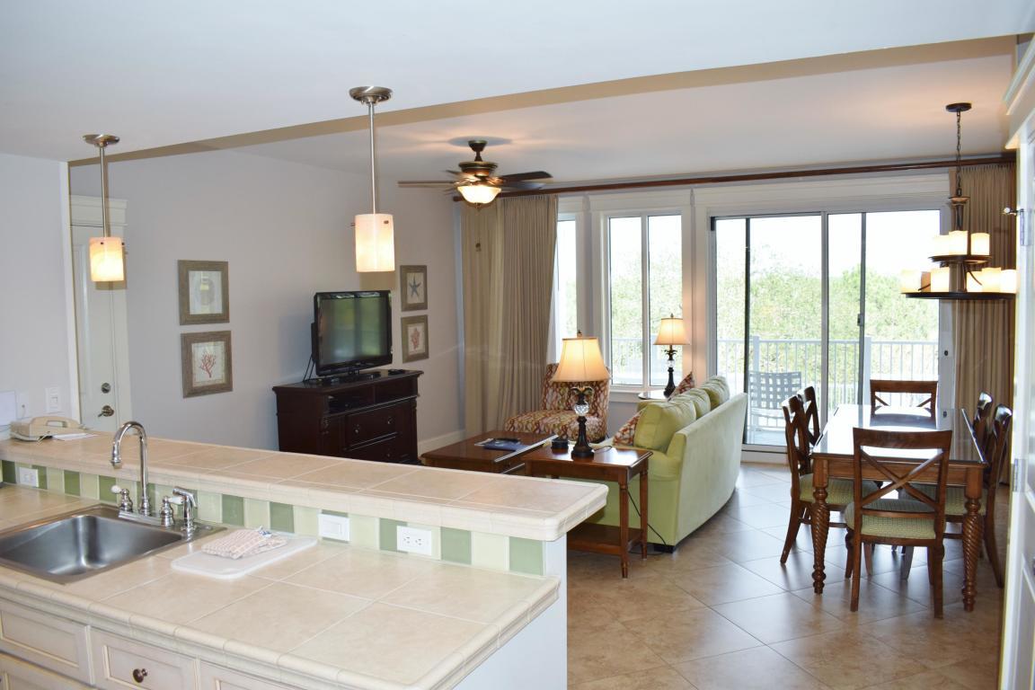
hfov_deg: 67.4
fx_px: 776
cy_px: 345
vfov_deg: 47.9
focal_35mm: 27
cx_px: 518
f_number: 5.6
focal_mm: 18
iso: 450
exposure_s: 1/125
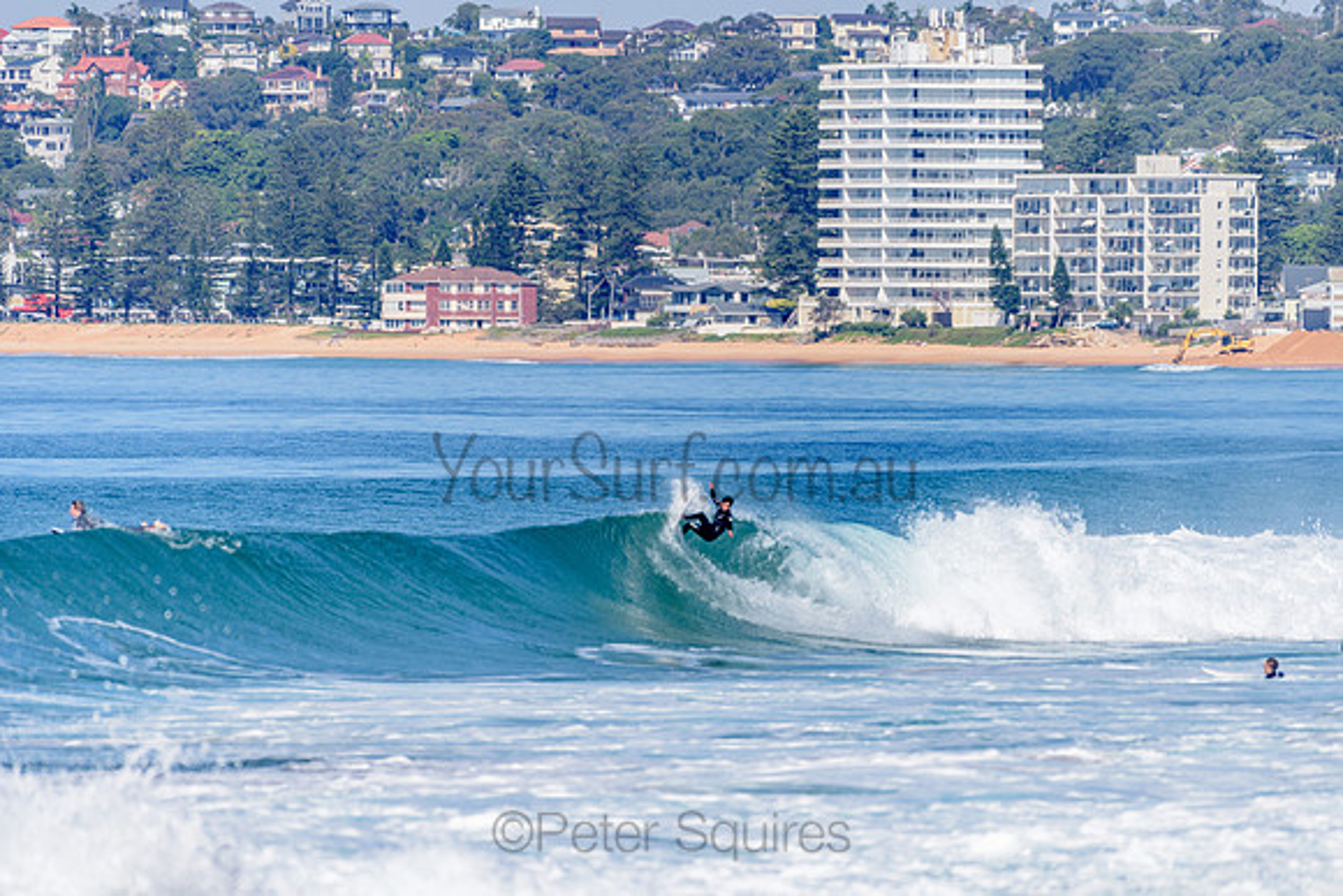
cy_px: 448
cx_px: 672
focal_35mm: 500
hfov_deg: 4.1
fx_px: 18656
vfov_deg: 2.8
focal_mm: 500
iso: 125
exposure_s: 1/2000
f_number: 5.6
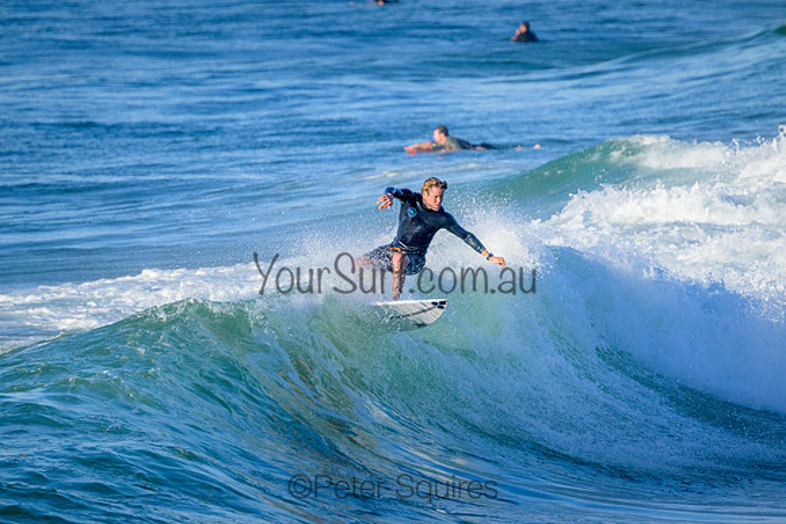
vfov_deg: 1.7
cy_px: 262
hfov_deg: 2.6
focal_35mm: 800
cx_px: 393
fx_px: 17470
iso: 1250
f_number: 11
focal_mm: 800
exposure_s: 1/2000
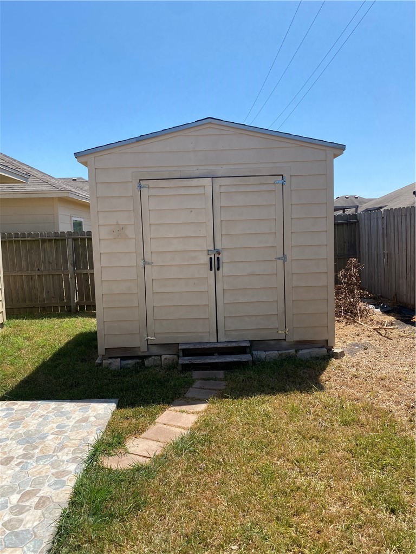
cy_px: 277
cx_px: 208
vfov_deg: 67.3
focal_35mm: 26
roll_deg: +1.8
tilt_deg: -5.4
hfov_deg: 53.1
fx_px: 417
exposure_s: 1/2688
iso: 32
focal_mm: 4.25
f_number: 1.8
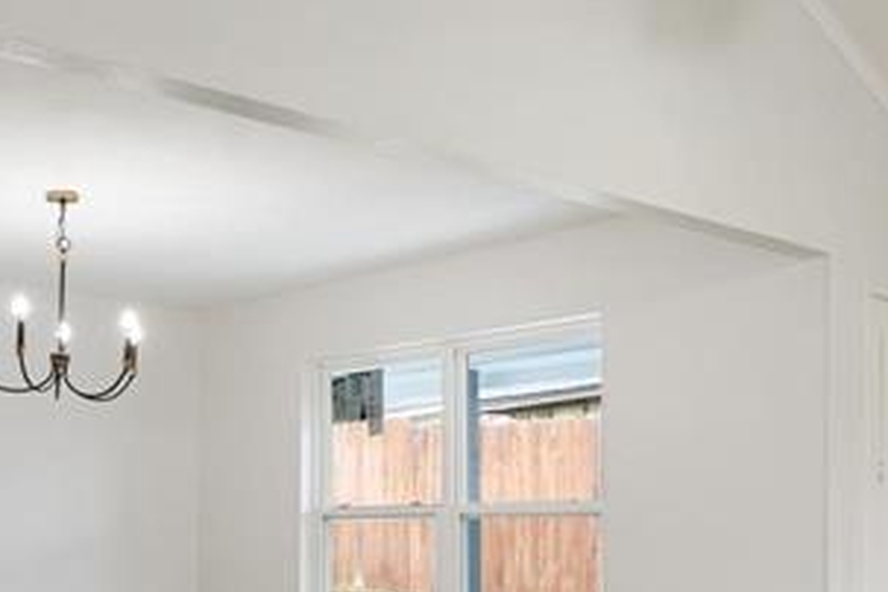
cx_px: 234
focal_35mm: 54
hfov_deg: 36.1
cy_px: 621
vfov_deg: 23.7
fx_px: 1332
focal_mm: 16
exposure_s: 1/6
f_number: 8
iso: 400
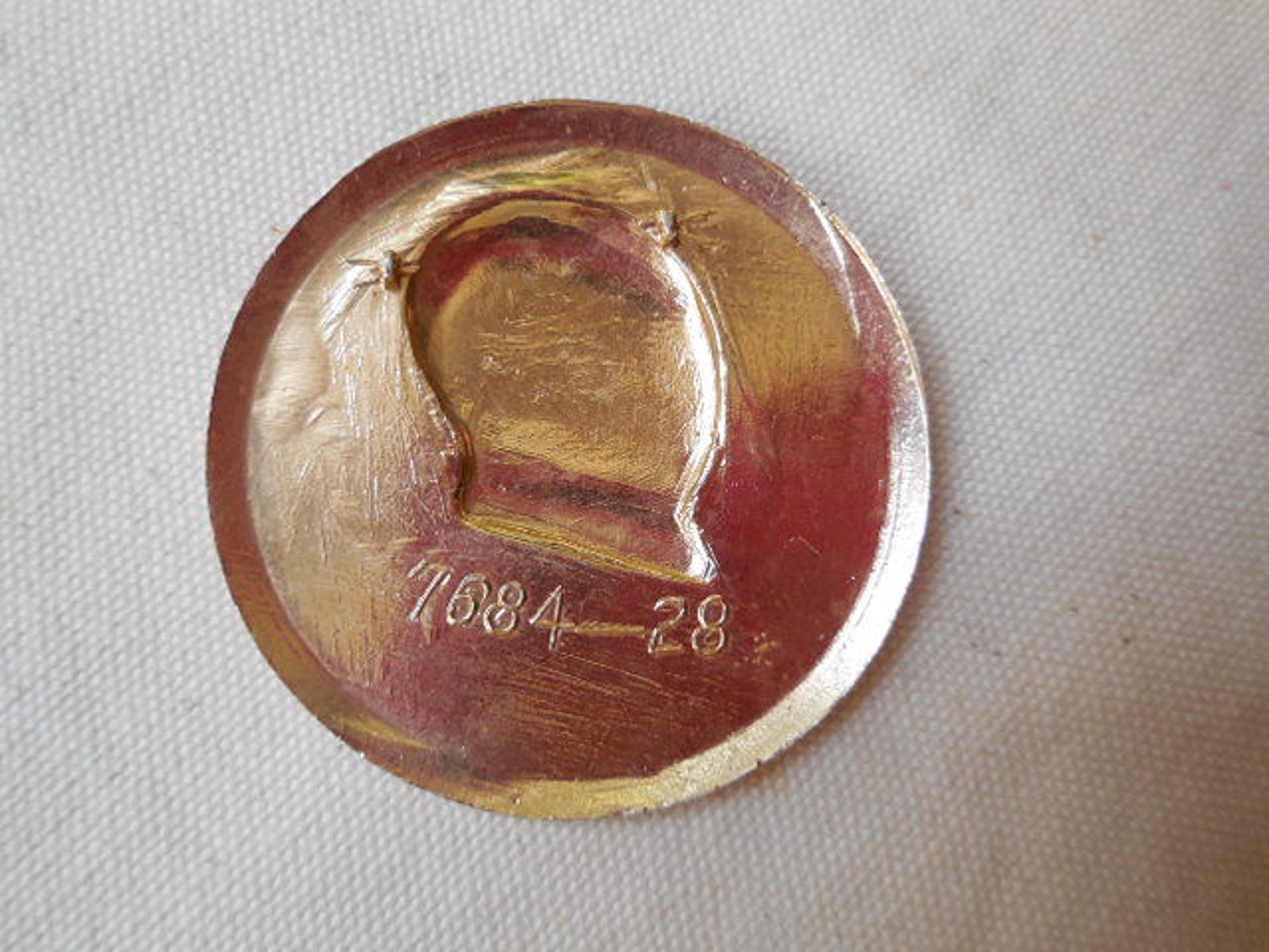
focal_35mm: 25
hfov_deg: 69.4
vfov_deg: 54.9
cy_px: 476
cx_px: 634
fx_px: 916
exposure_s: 1/250
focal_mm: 4.5
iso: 360
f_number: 3.1
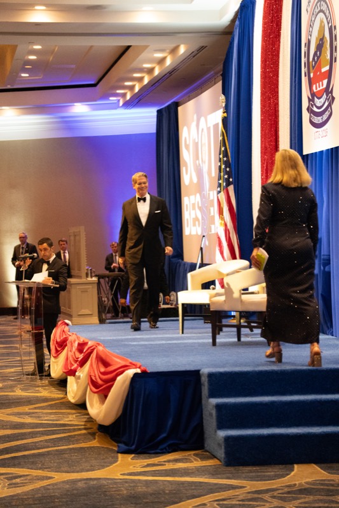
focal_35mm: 105
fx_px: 1484
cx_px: 170
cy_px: 254
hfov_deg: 13.0
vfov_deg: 19.5
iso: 6400
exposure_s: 1/80
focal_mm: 70
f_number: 2.8
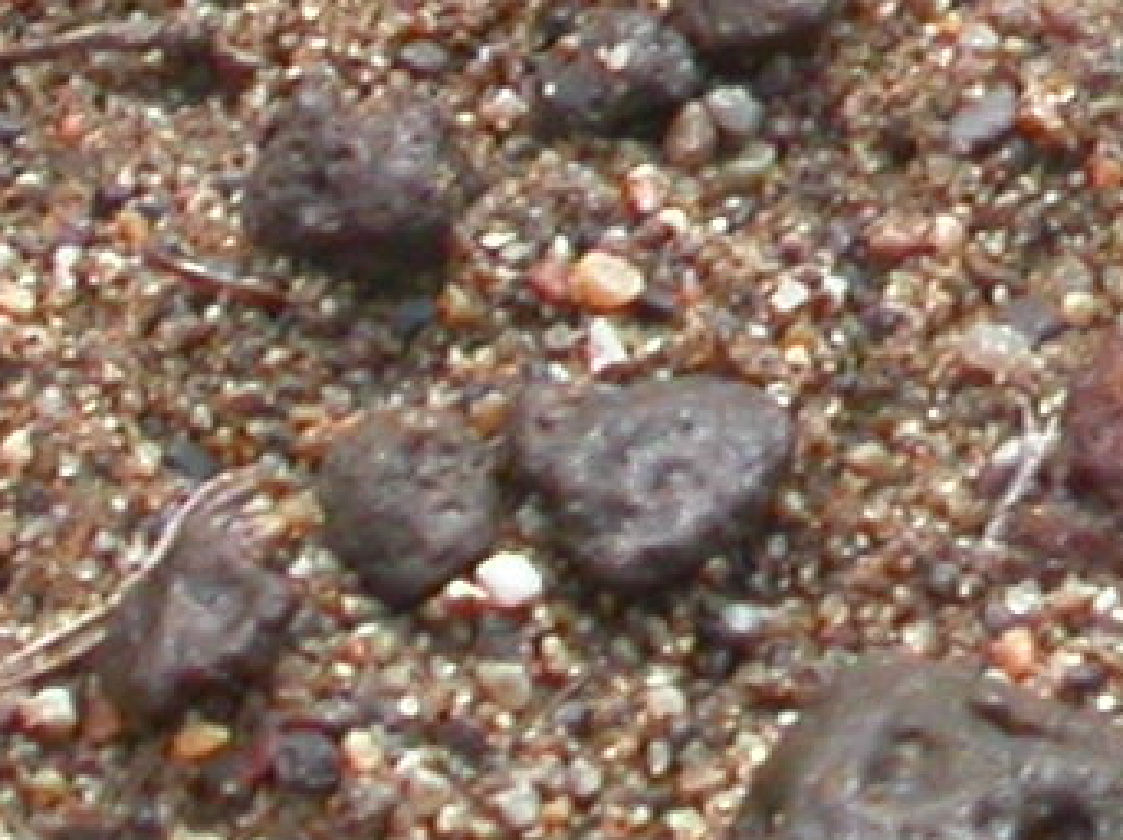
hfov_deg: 4.2
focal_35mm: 459
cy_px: -1782
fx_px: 14880
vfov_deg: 3.2
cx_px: 2722
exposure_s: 1/144
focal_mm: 14.4
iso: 100
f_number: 6.7
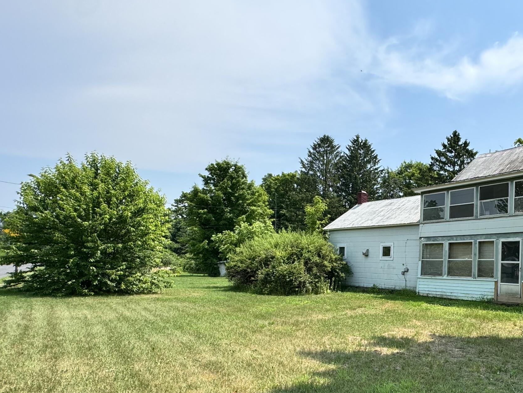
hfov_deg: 66.2
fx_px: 378
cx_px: 375
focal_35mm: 25
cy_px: 259
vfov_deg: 53.9
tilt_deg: +1.8
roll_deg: -2.1
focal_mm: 2.22
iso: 40
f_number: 2.2
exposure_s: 1/1600
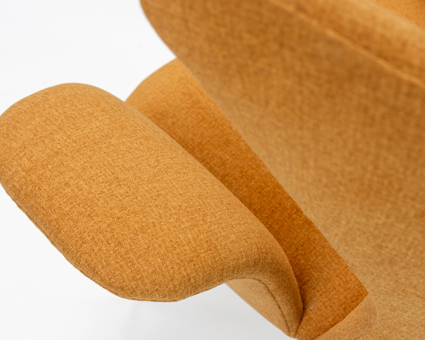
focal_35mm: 57
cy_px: 168
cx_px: 228
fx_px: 717
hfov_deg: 33.0
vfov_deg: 26.7
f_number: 8
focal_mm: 50
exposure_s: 1/40
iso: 250
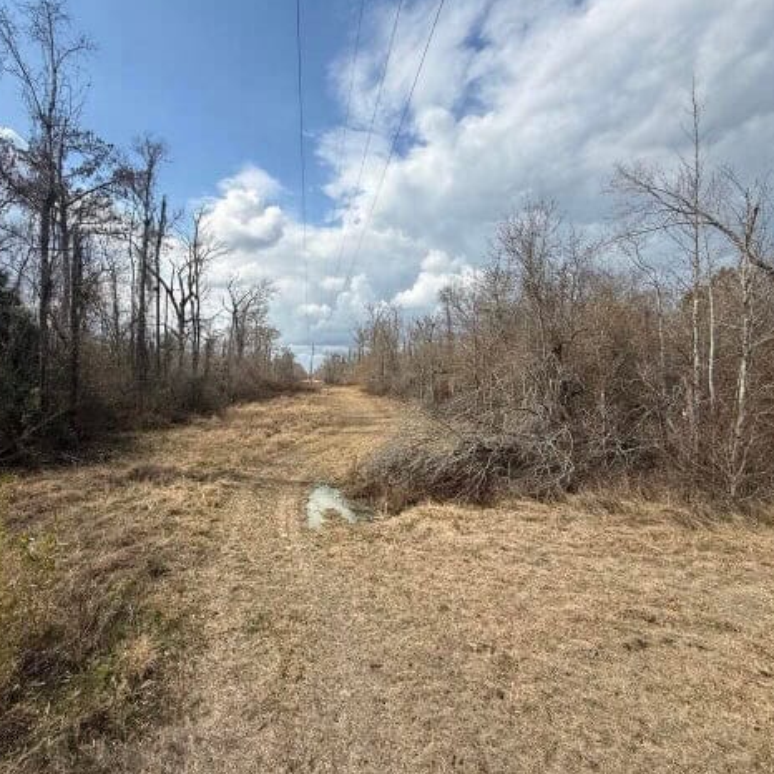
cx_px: 294
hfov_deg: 82.5
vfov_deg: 84.0
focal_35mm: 17
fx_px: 430
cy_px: 382
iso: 50
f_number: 2.2
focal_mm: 2.2
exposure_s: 1/2506
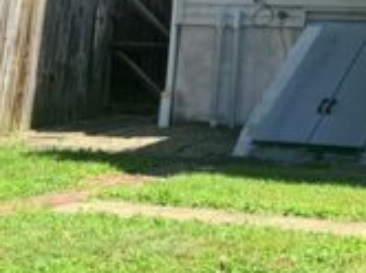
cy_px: -200
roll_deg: -2.1
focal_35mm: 116
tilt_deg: +8.7
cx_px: 509
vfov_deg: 11.9
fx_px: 1225
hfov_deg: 15.9
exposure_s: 1/2611
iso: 100
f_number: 1.78
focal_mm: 6.76
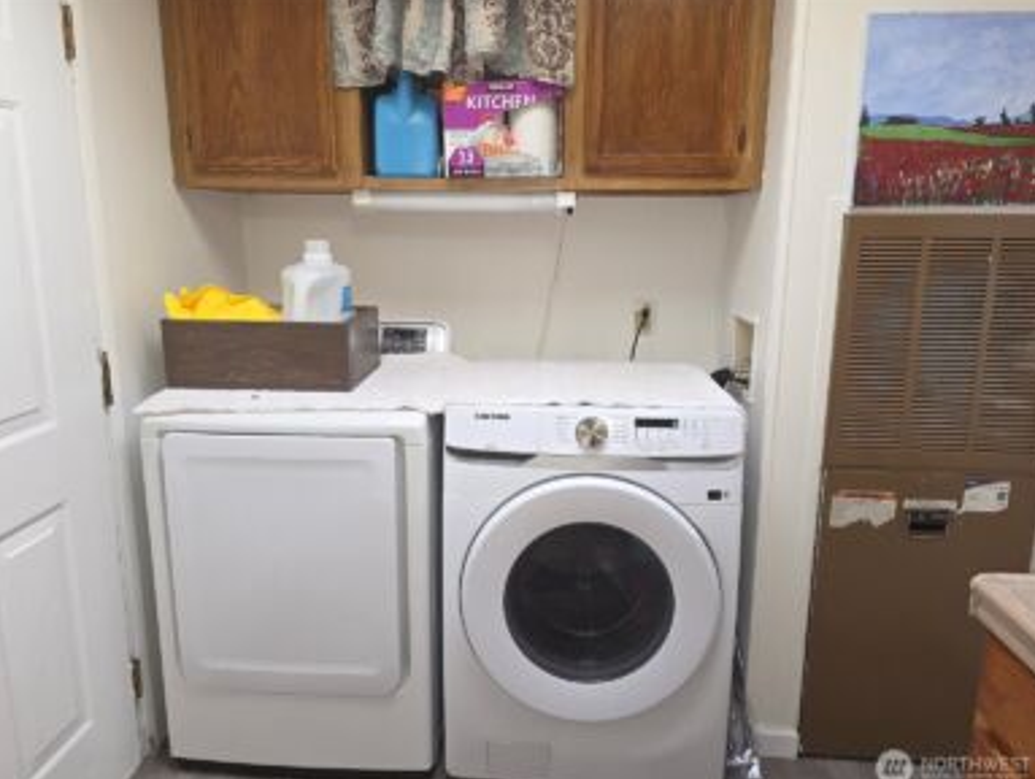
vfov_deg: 56.9
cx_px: 511
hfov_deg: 71.5
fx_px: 718
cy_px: 390
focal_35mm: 24
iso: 100
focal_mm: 6.3
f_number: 1.7
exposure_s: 1/60
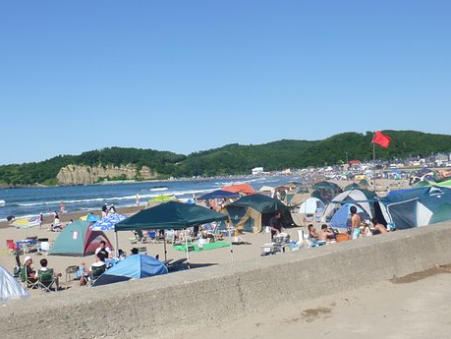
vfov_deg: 36.9
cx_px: 214
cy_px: 174
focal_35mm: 39
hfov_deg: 47.8
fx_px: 509
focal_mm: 6.3
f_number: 5.6
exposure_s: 1/400
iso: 100
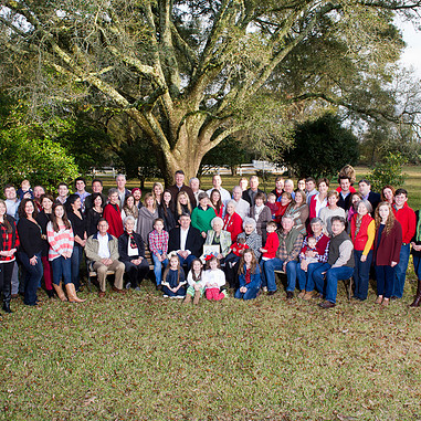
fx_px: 427
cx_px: 196
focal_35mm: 31
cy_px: 212
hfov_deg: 52.5
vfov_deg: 52.5
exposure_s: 1/250
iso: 1000
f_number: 8
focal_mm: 24
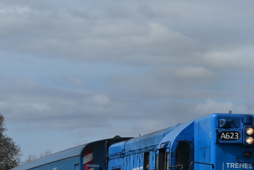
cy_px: 131
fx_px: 1708
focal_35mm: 242
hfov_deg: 8.5
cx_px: 152
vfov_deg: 5.7
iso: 100
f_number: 6.3
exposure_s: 1/1000
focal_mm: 50
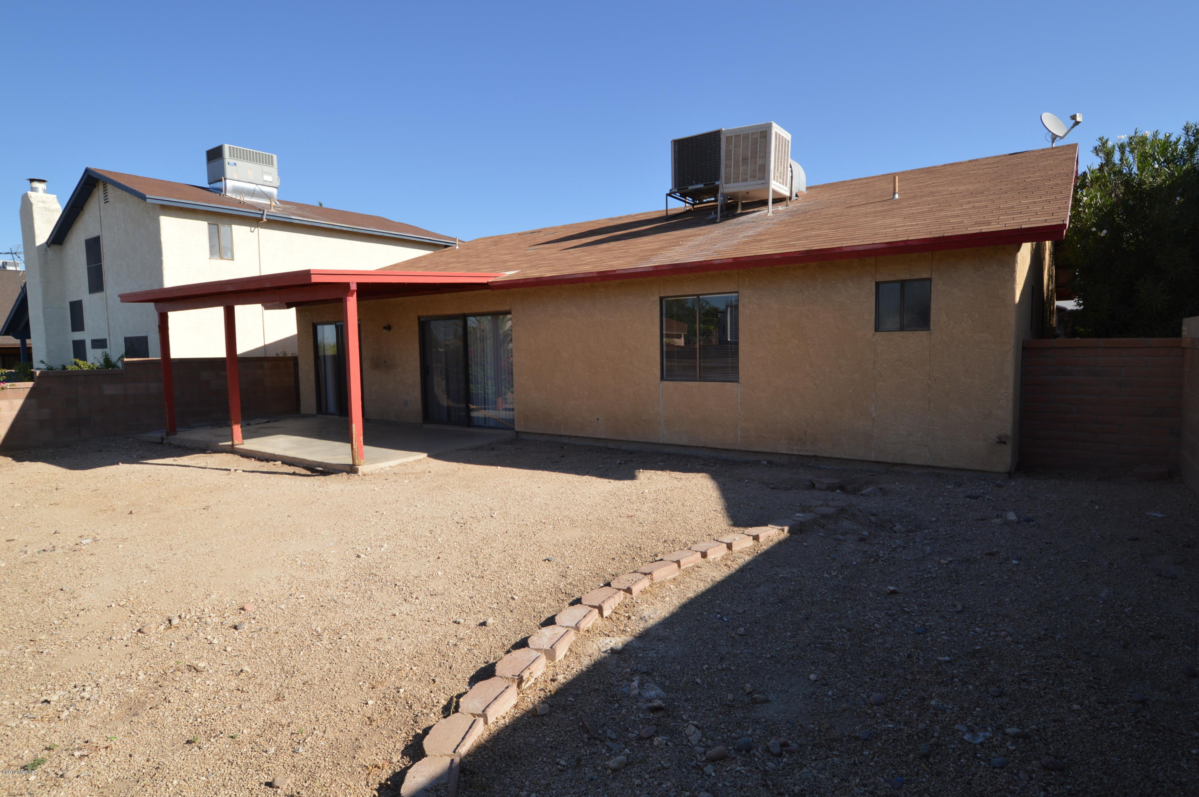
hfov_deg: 85.5
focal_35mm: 20
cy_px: 398
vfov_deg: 63.1
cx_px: 600
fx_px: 649
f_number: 8
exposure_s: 1/200
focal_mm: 13
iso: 100
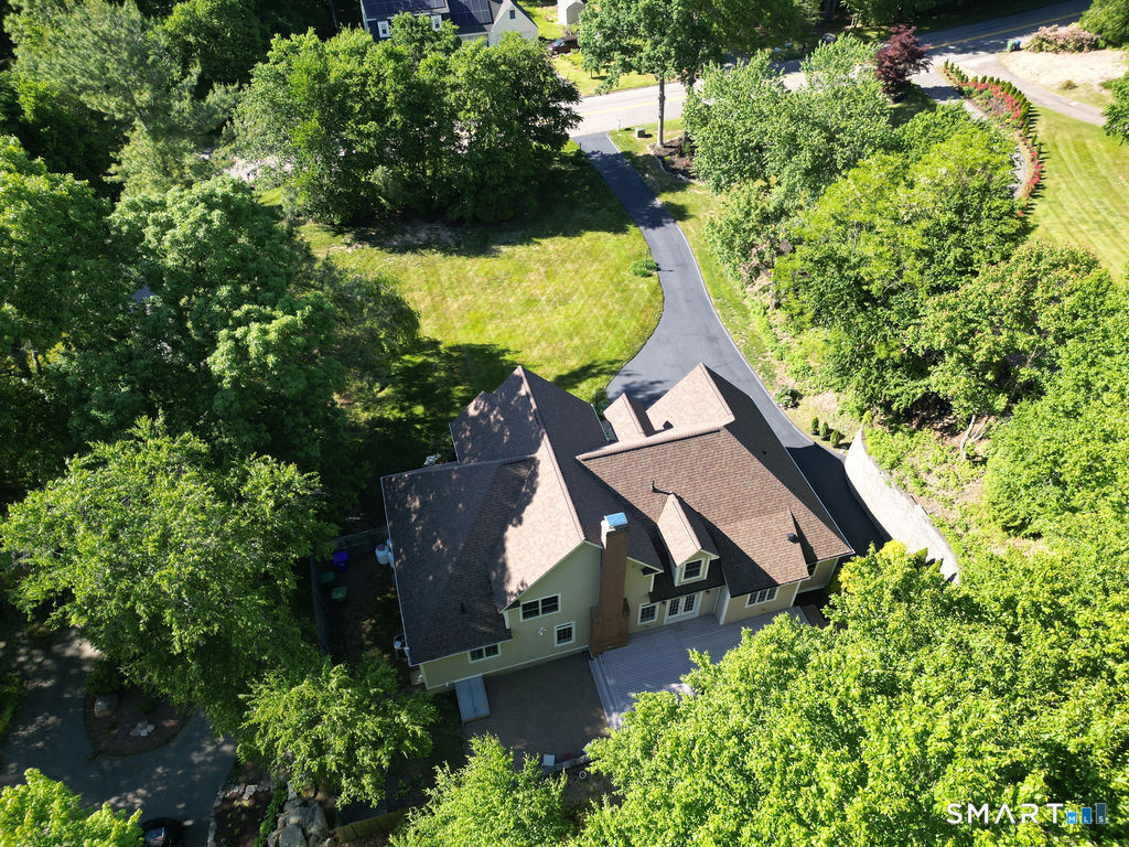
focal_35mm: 24
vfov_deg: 56.8
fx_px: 783
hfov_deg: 71.6
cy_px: 424
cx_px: 564
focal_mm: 6.72
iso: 100
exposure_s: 1/640
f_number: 1.7
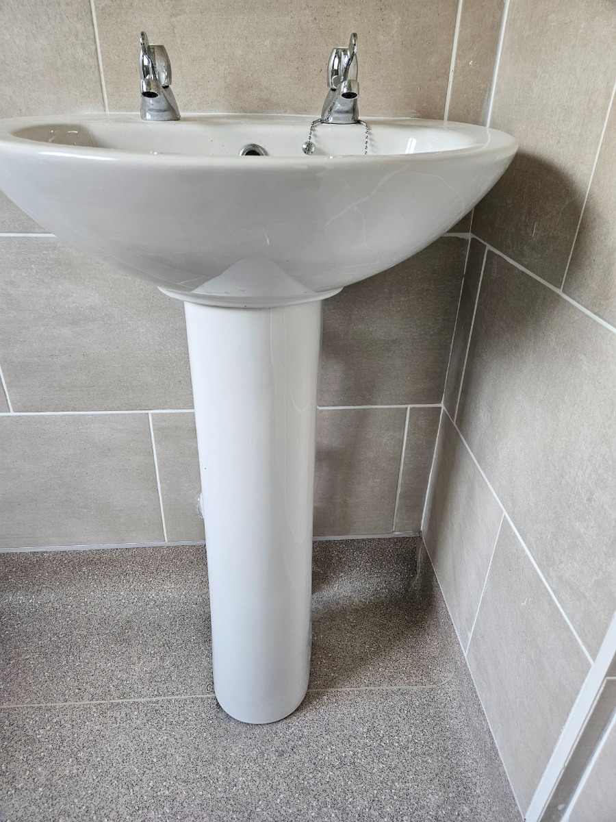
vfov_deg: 73.9
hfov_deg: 58.9
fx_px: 546
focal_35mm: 23
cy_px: 411
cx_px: 308
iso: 160
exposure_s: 1/100
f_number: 1.8
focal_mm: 5.4
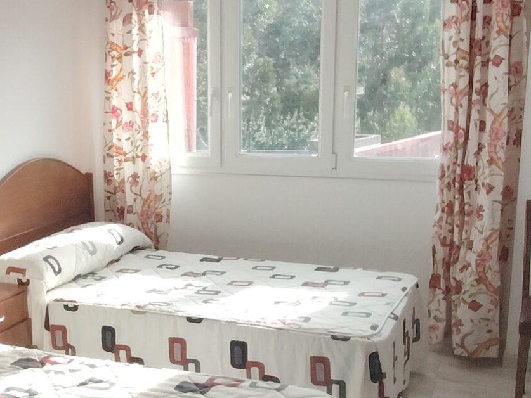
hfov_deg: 36.4
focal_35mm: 52
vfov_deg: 27.9
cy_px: 250
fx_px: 798
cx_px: 170
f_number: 2.2
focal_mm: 1.43
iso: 100
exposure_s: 1/179
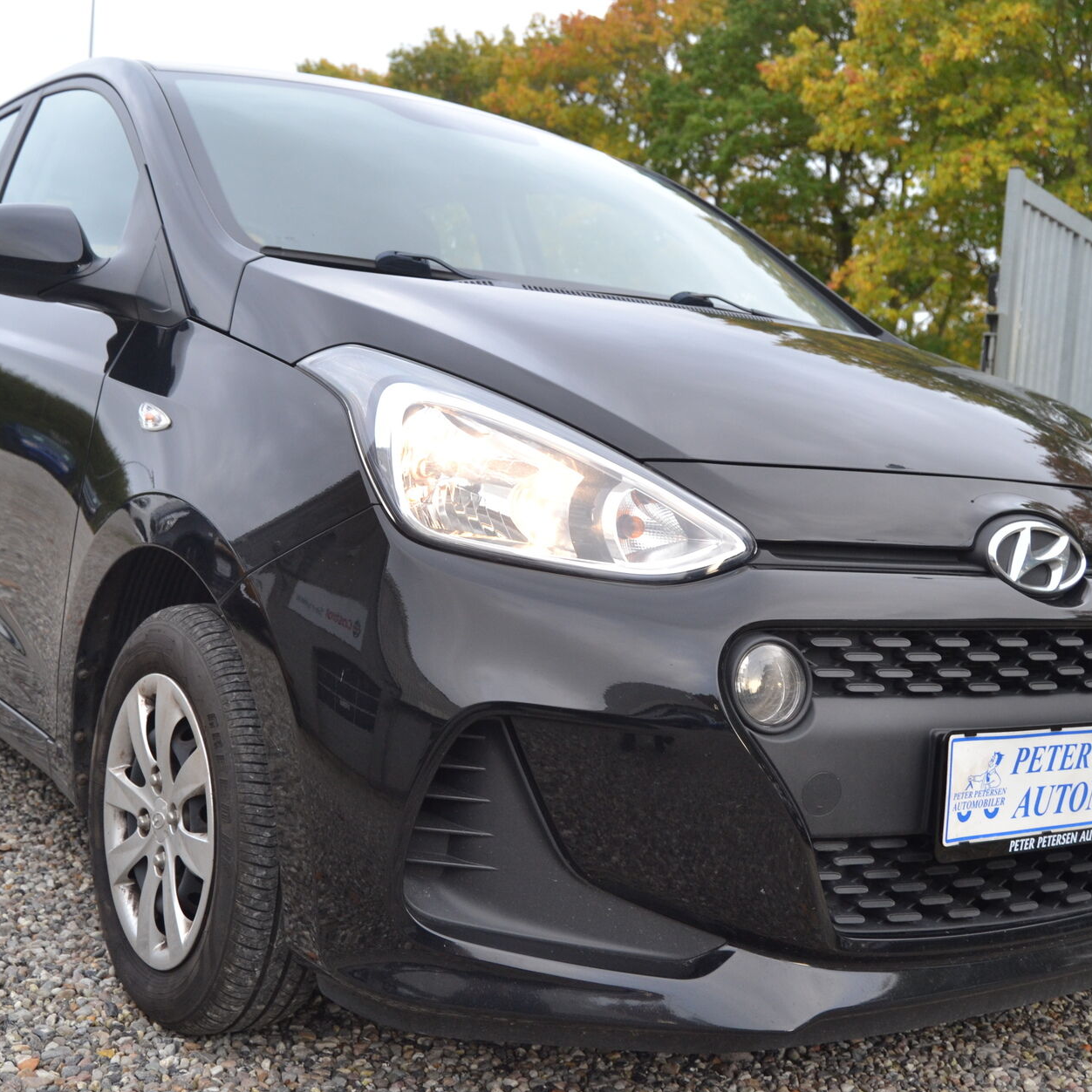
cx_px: 514
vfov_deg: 39.2
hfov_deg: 39.2
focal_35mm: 43
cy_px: 537
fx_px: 1535
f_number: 5
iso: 400
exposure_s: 1/100
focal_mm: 22
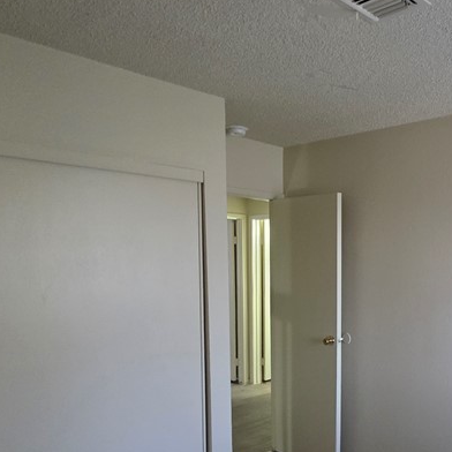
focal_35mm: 30
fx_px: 443
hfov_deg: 48.1
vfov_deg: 53.1
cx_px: 412
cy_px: 297
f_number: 1.9
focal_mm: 2.2
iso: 320
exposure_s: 1/60
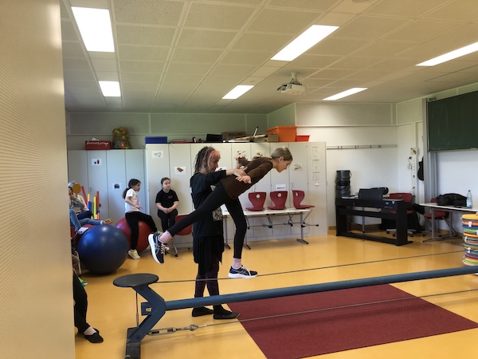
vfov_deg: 49.7
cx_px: 239
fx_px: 387
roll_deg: +2.1
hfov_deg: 63.4
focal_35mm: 28
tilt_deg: -4.8
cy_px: 180
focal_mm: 4
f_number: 1.8
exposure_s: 1/33
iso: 25
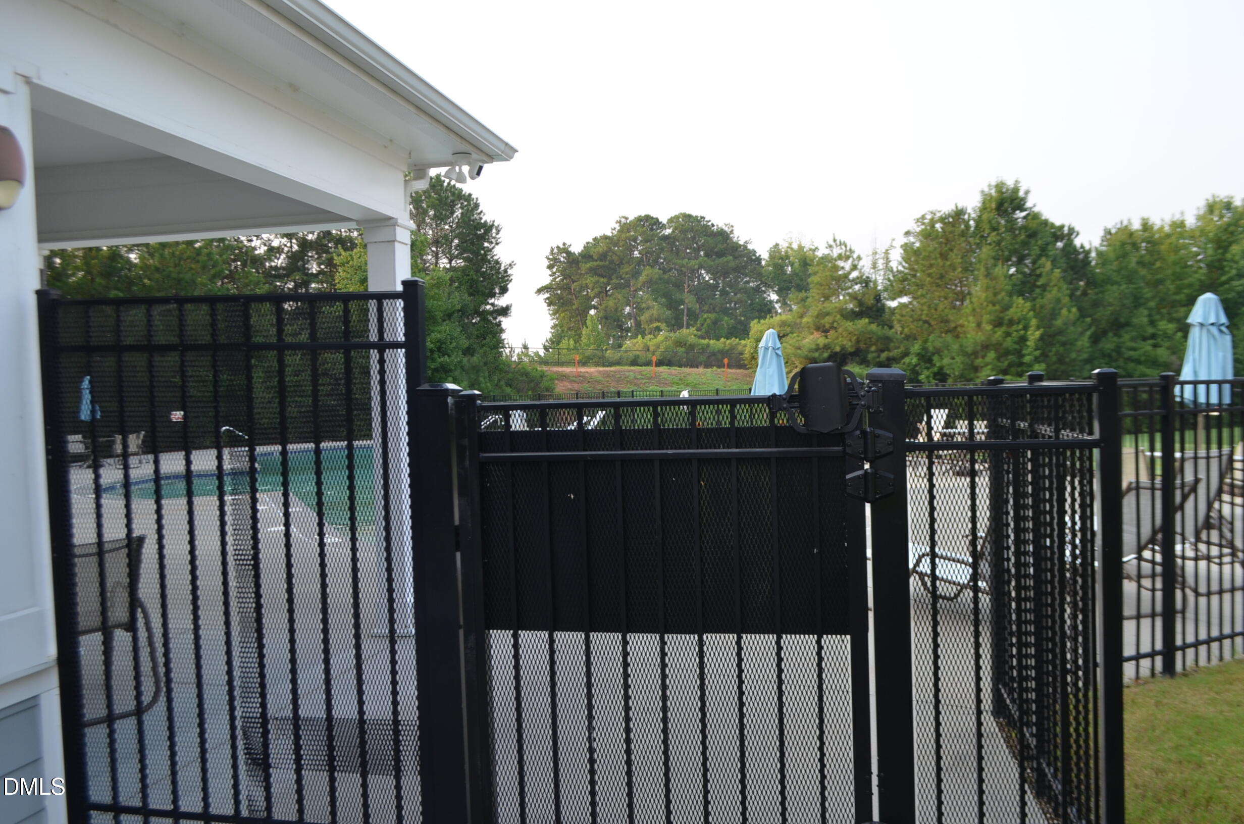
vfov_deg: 43.4
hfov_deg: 62.0
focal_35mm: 30
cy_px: 412
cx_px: 622
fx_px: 1035
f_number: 6.3
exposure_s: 1/160
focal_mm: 20
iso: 200
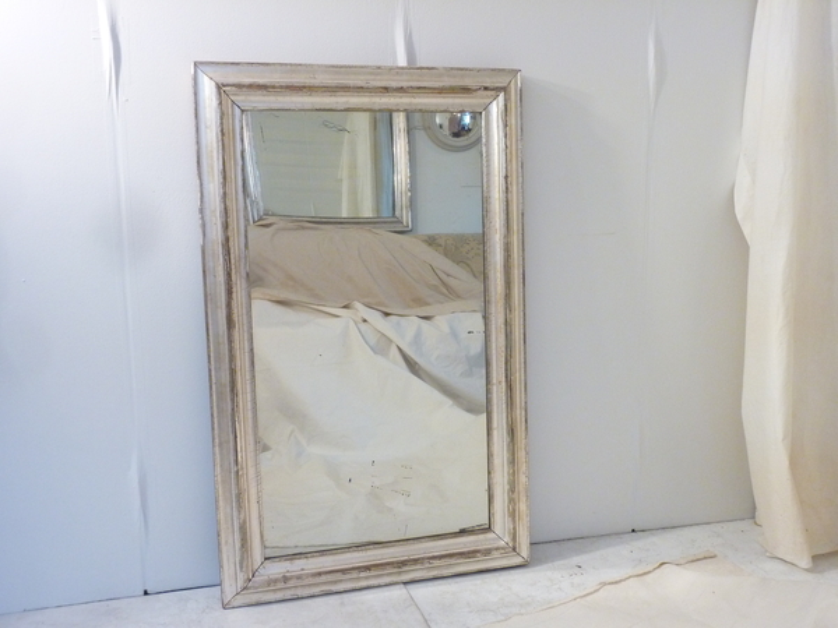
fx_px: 847
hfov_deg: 52.6
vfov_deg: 40.7
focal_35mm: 35
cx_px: 419
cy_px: 314
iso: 400
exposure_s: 1/20
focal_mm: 5.7
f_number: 3.5
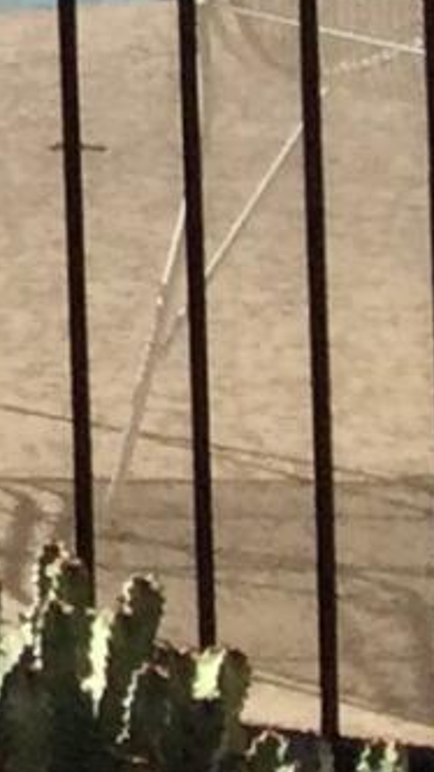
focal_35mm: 304
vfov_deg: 6.7
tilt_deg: -3.2
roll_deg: +1.6
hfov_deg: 3.7
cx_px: -1662
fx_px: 6227
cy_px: -1057
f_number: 2.4
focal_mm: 3.3
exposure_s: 1/1631
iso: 25
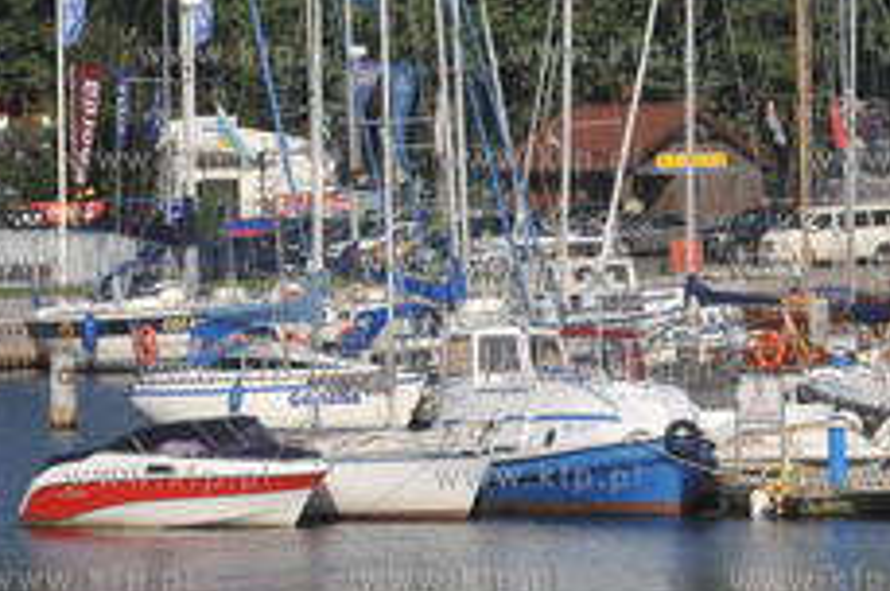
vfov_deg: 3.9
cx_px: 746
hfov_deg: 5.9
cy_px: 105
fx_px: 8616
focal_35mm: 349
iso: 400
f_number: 11
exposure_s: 1/800
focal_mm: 200
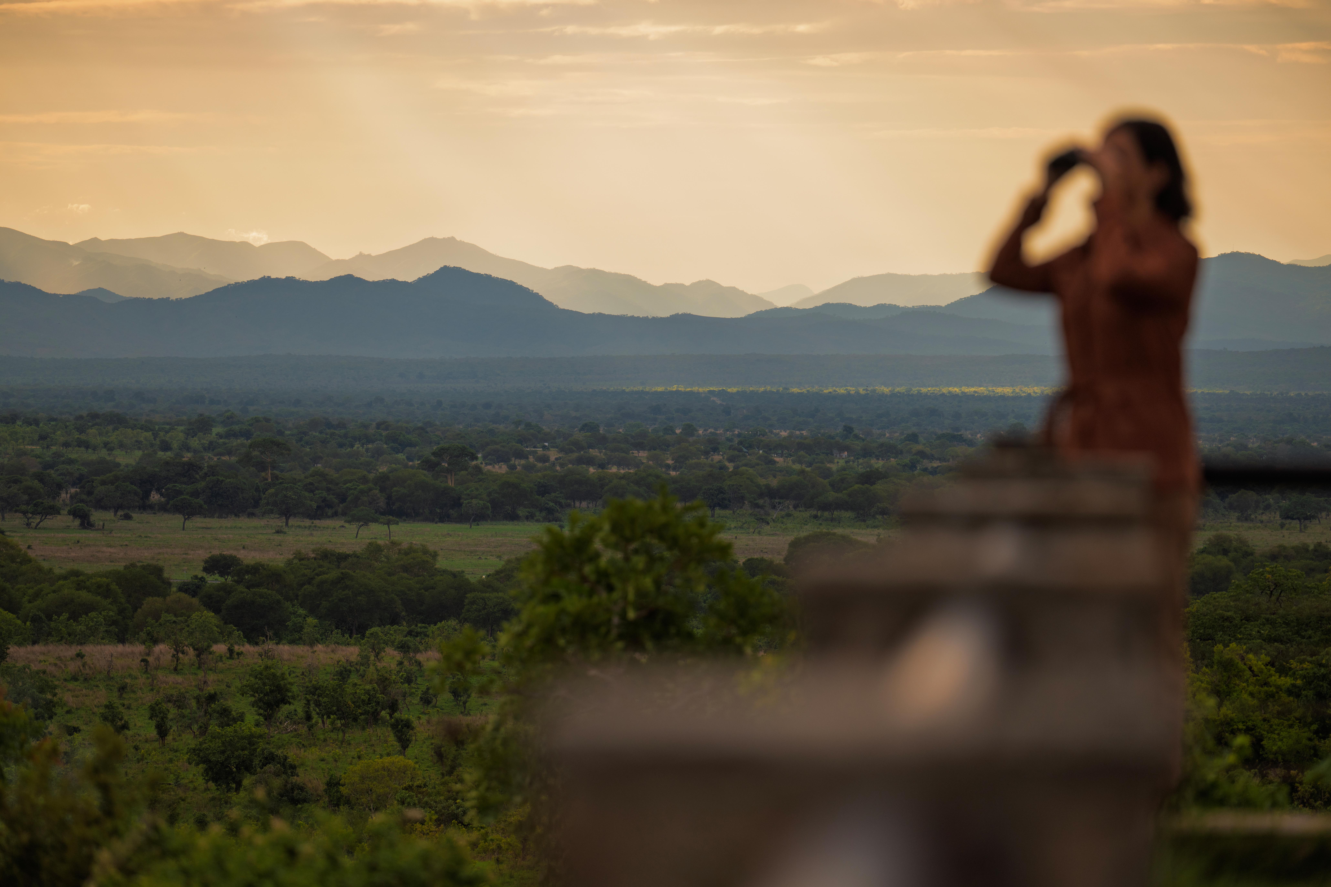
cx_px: 666
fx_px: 6654
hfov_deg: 11.4
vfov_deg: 7.6
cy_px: 444
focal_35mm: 180
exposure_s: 1/1250
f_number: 3.2
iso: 200
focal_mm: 180
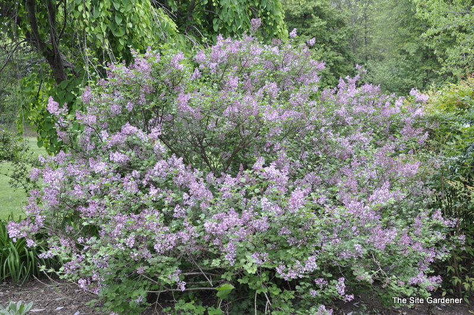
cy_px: 158
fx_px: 513
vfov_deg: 34.2
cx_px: 237
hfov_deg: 49.6
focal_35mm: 39
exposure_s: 1/60
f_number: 8
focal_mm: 26
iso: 200
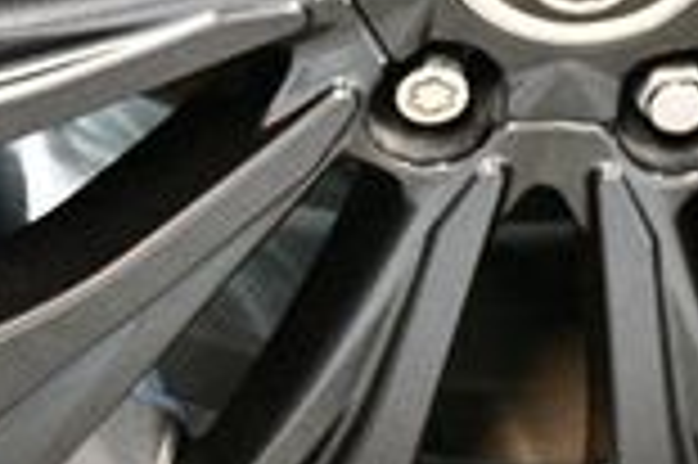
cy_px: -149
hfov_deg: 8.3
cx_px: 482
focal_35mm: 248
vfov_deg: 5.5
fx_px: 4803
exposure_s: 1/60
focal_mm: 40
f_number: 4.5
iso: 4500
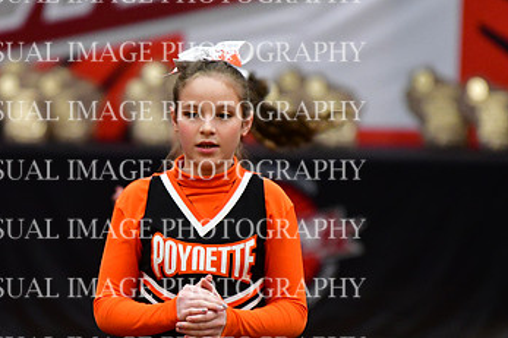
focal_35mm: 502
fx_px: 7080
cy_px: 258
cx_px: 154
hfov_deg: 4.1
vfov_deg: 2.7
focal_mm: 200
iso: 4000
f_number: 2.8
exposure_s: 1/800
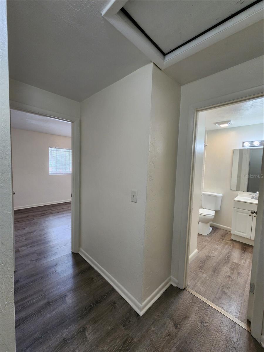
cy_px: 176
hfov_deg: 89.9
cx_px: 132
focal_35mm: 13
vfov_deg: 106.2
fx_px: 132
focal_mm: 2.2
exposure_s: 1/60
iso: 160
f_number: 2.2
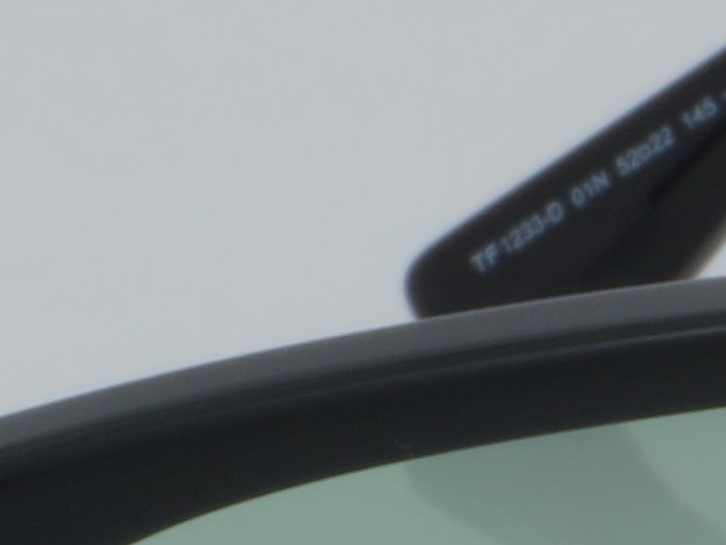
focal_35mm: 498
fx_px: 10446
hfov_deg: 4.0
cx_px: 586
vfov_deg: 3.0
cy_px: 844
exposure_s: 1/4
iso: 100
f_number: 32
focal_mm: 50
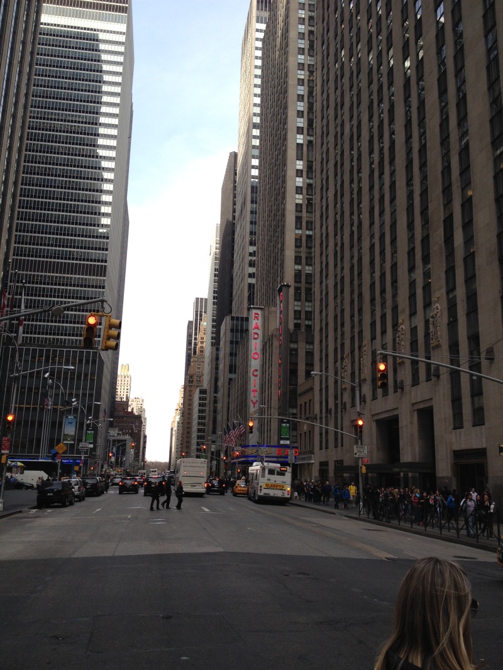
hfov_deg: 40.7
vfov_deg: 52.6
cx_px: 252
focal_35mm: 35
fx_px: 678
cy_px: 335
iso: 50
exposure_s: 1/613
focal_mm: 4.28
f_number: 2.4
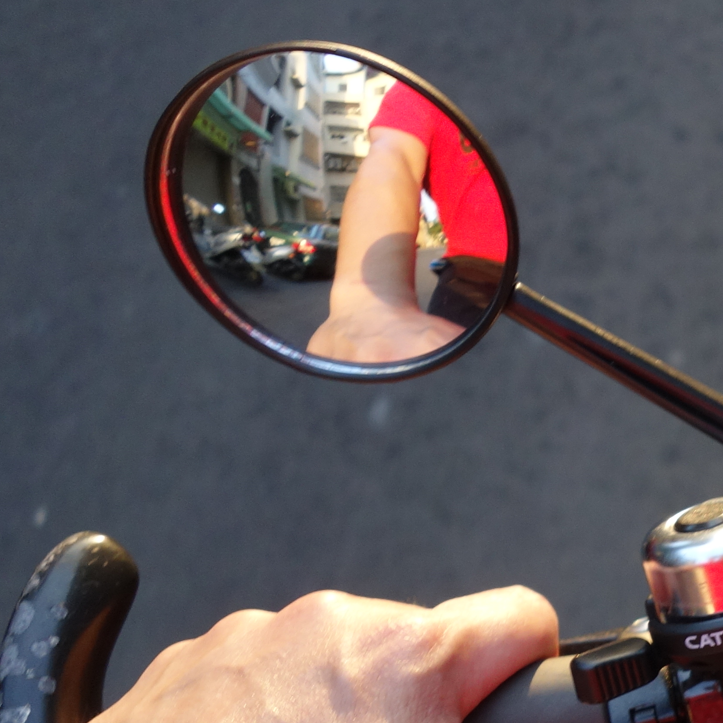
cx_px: 1075
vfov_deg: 22.0
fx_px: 1843
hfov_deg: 19.4
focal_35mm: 78
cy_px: 536
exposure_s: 1/250
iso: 320
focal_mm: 10.4
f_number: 2.5
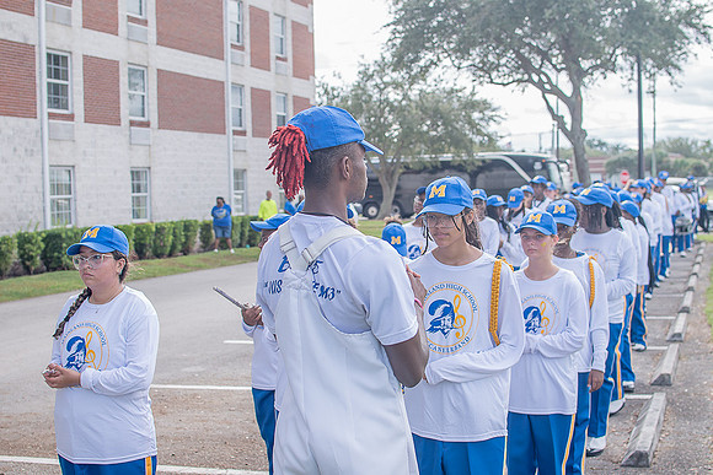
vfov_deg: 26.0
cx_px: 356
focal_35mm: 52
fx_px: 1030
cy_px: 238
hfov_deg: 38.2
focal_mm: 35
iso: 100
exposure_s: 1/320
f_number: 4
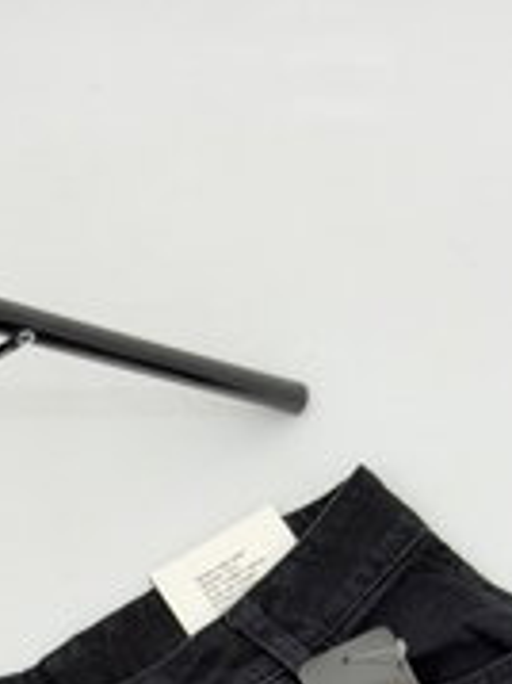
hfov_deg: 10.4
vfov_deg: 13.1
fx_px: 2823
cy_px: 1011
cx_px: 172
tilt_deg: -69.8
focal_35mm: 143
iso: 80
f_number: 1.78
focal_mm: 6.76
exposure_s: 1/50
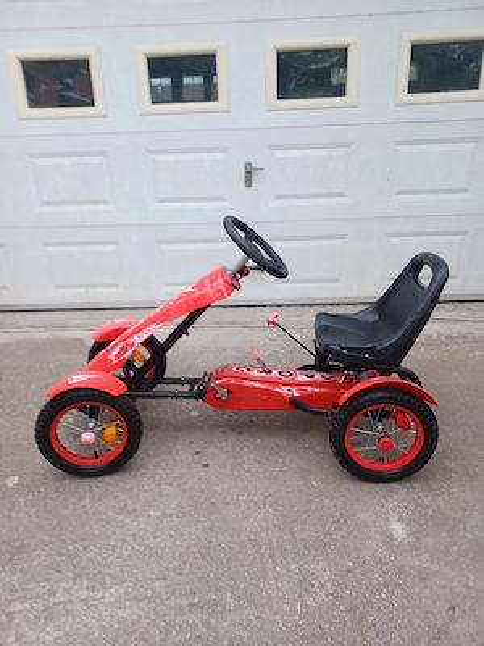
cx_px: 242
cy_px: 323
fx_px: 466
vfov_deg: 69.4
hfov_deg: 54.9
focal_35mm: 25
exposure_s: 1/50
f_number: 1.8
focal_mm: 4.6
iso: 100
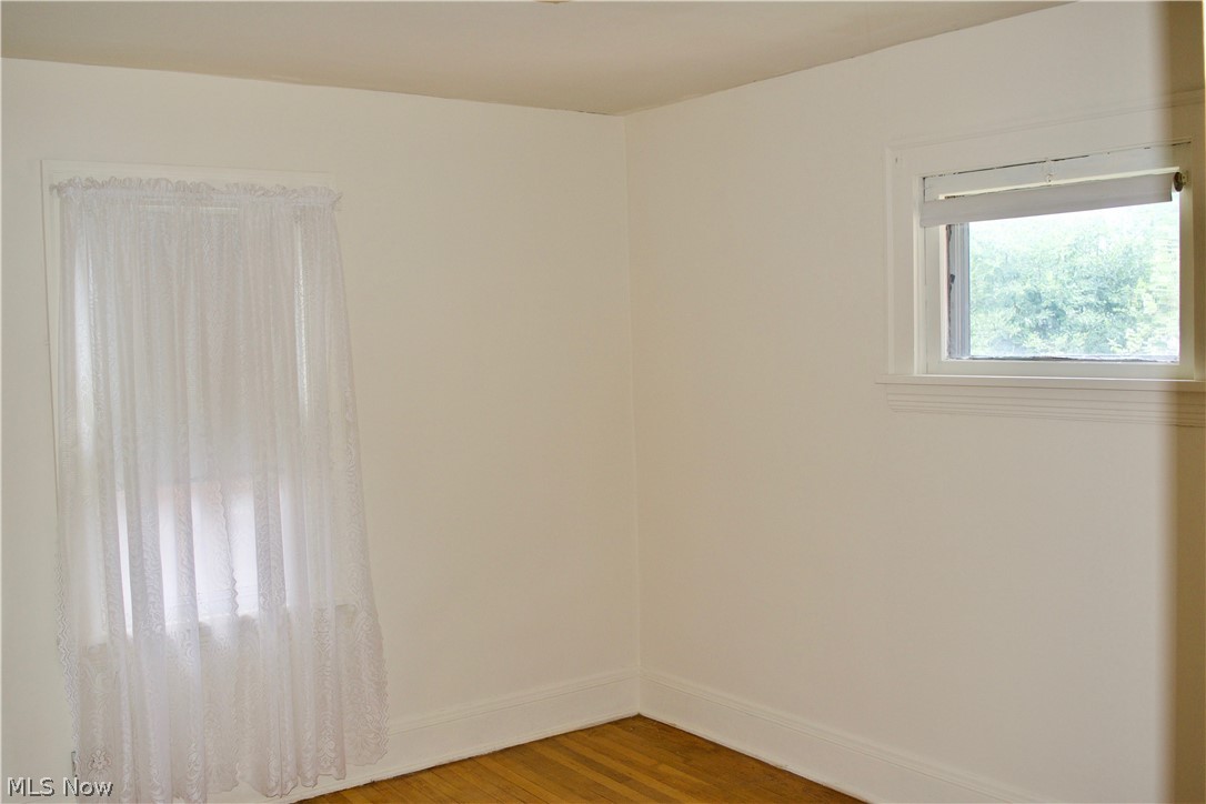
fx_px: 1206
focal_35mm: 36
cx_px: 603
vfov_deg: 36.9
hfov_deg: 53.1
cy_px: 402
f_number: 5.6
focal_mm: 24
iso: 640
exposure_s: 1/125
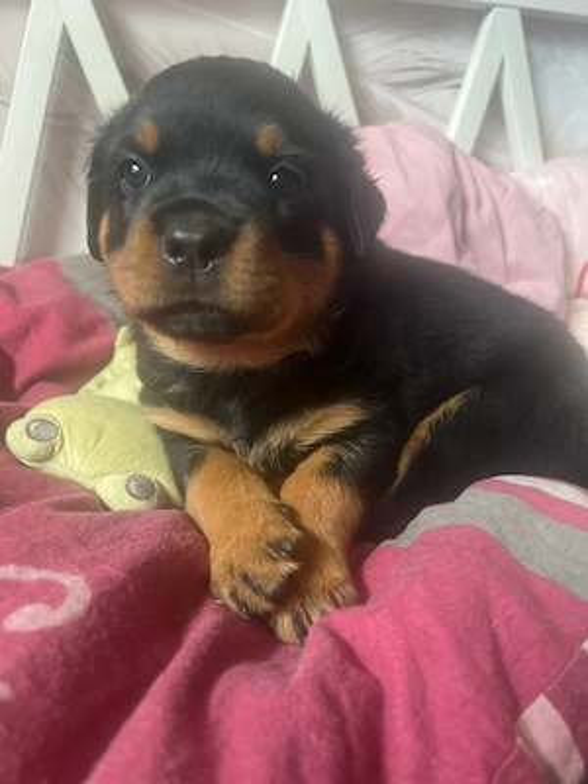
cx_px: 294
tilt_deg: -17.8
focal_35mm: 26
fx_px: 589
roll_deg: -0.7
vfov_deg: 67.3
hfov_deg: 53.1
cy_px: 392
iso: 250
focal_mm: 5.7
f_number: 1.5
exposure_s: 1/60
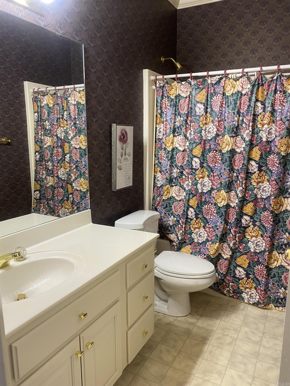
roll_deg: +0.9
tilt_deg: -10.2
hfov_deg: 53.1
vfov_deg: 67.3
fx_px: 290
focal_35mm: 26
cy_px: 193
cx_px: 145
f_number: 1.8
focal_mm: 4.25
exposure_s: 1/60
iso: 125
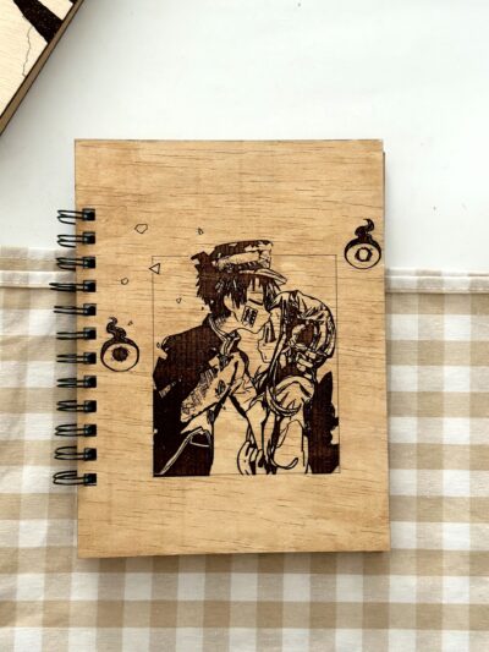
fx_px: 904
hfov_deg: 30.3
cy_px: 326
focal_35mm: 48
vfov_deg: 39.6
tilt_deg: -88.7
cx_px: 244
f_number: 1.78
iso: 400
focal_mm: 6.86
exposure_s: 1/47
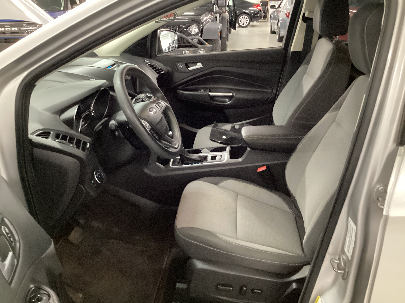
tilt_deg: -25.0
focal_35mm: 31
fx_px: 363
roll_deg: -0.4
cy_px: 152
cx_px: 202
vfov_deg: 45.4
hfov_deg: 58.4
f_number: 2.4
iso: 800
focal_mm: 3.3
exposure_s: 1/24
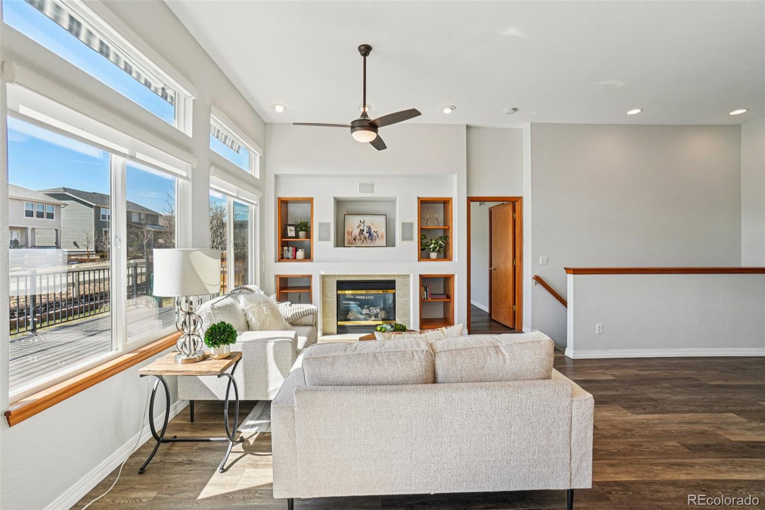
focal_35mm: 15
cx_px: 382
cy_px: 255
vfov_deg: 77.3
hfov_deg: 100.4
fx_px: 319
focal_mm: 10
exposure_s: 1/200
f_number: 8
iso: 400
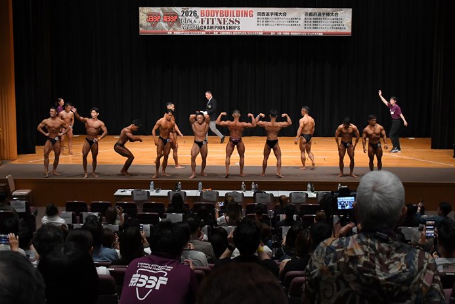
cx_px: 237
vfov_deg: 23.8
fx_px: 720
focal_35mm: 57
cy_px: 135
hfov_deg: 35.0
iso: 4000
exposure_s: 1/400
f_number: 5.6
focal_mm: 34
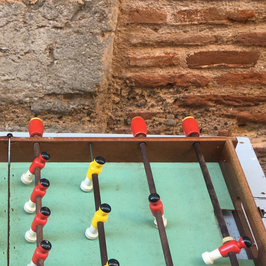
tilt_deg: -43.7
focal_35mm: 66
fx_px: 574
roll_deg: +0.1
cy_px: 204
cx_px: 5
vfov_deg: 25.7
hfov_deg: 25.0
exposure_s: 1/50
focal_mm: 4.15
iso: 32
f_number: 2.2
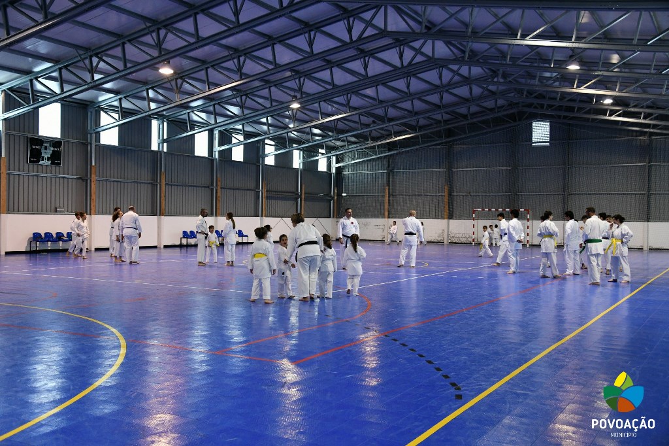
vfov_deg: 35.9
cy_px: 223
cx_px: 334
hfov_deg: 51.9
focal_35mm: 37
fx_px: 687
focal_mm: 25
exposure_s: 1/125
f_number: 4
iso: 2000
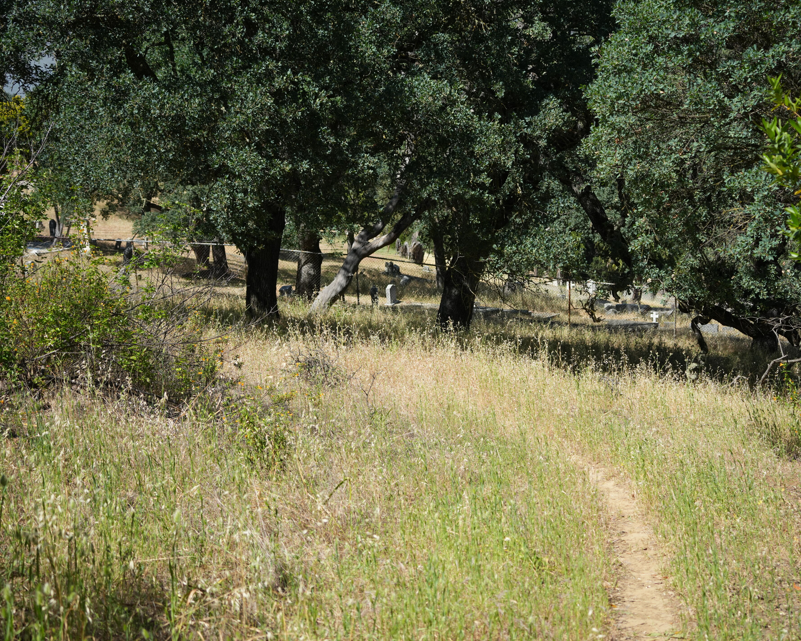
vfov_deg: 26.7
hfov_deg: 33.0
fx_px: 1351
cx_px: 421
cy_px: 322
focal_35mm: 57
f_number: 4.5
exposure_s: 1/2000
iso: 500
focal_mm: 50
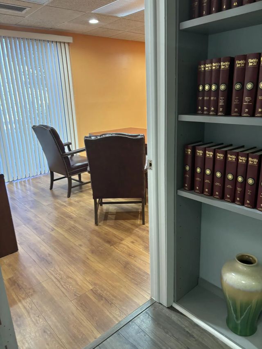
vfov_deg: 67.3
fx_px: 262
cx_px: 131
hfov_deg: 53.1
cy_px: 174
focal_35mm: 26
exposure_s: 1/60
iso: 200
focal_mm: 5.96
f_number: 1.6
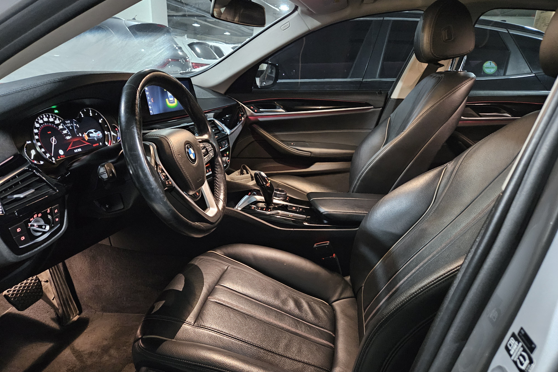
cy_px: 198
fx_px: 372
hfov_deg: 73.7
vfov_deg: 53.1
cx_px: 279
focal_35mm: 24
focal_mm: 5.4
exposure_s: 1/20
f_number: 1.8
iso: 1600
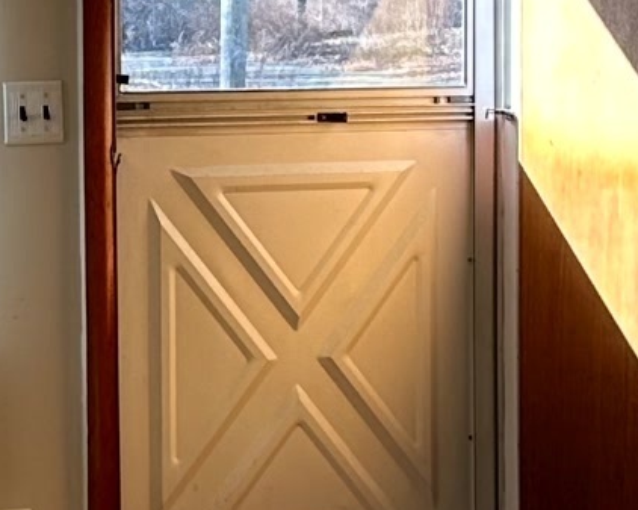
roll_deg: +1.1
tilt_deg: -3.7
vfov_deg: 9.4
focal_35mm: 164
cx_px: 25
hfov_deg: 11.7
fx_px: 3095
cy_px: 242
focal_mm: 6.86
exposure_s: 1/239
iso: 64
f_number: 1.78
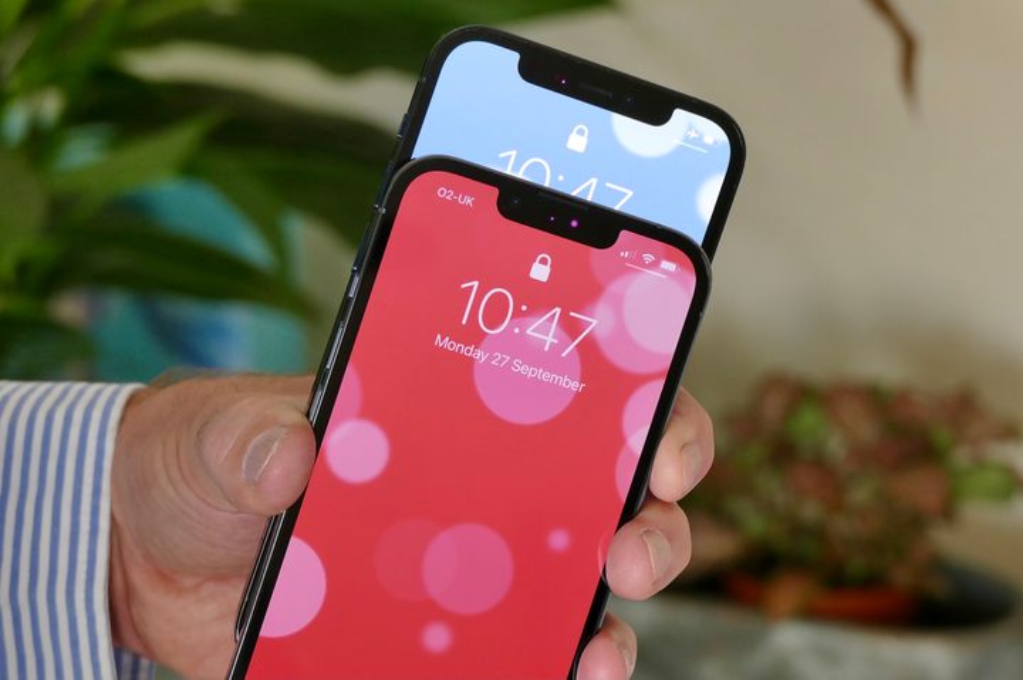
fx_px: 4231
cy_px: 340
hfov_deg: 13.8
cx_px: 512
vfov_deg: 9.2
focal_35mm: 149
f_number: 4.5
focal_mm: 54.2
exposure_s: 1/80
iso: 400
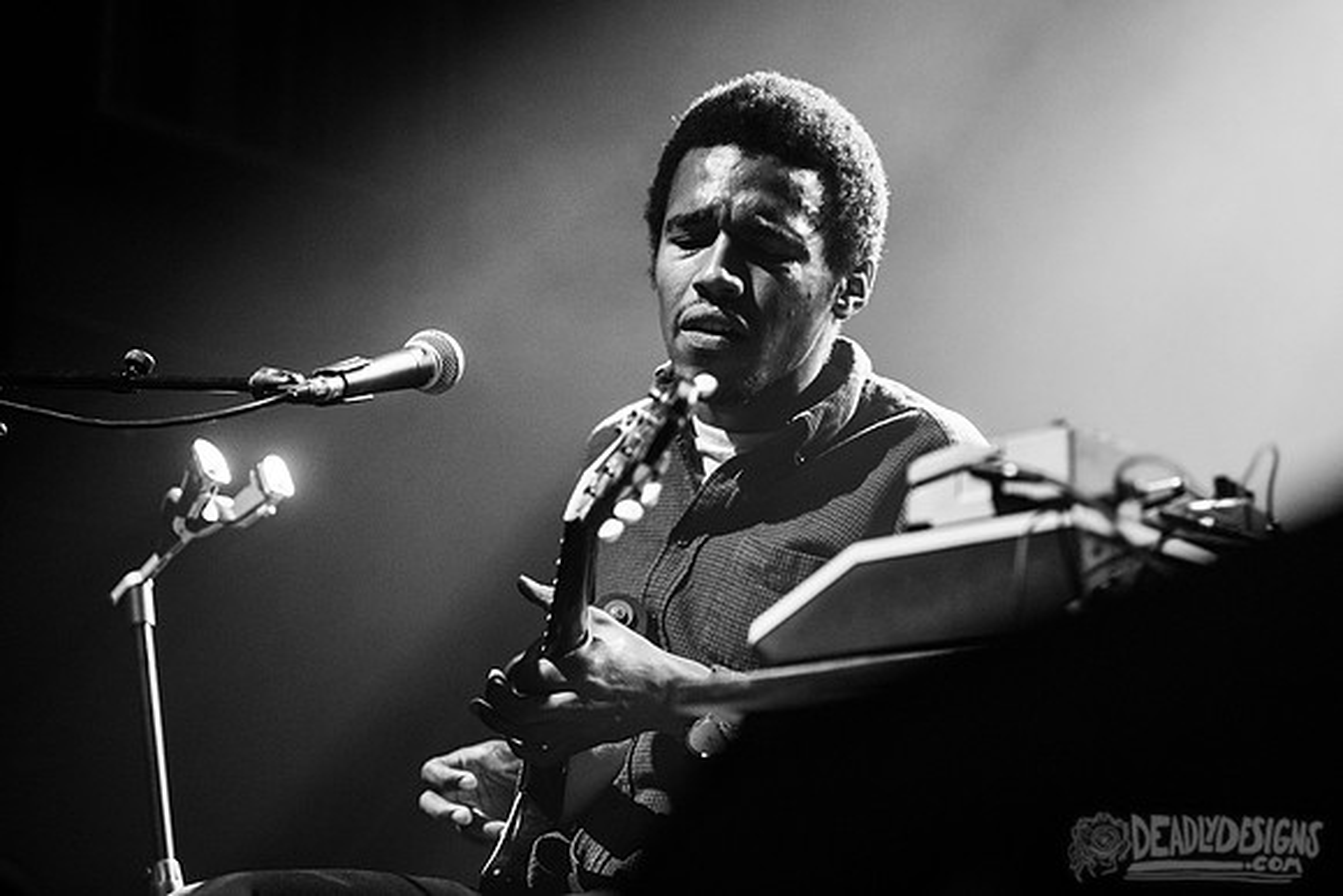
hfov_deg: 23.6
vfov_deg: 15.9
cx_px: 672
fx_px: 3209
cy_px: 448
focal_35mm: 86
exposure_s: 1/125
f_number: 3.2
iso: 2500
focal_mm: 86
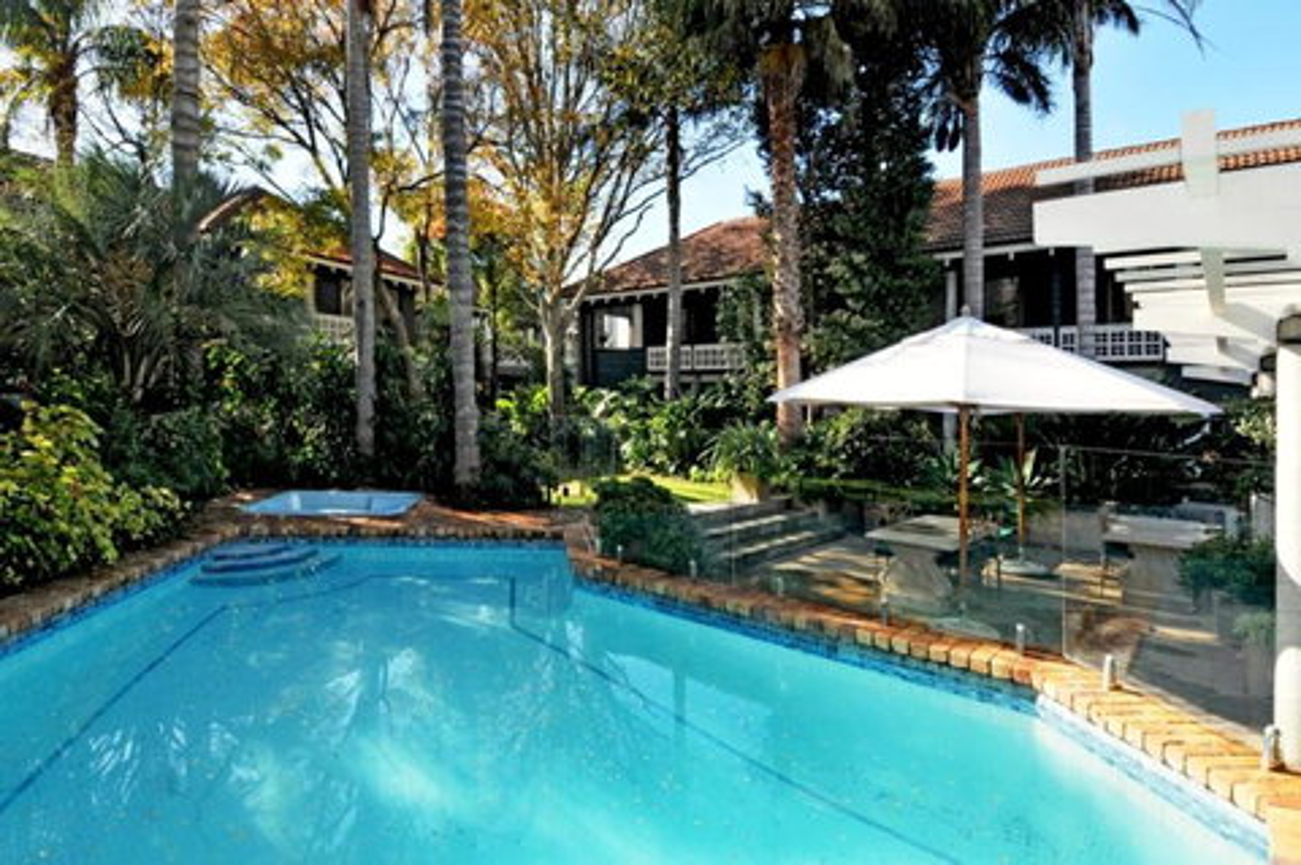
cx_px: 650
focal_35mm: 18
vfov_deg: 67.3
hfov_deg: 90.1
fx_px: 650
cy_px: 432
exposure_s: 1/250
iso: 200
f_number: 9
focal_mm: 12
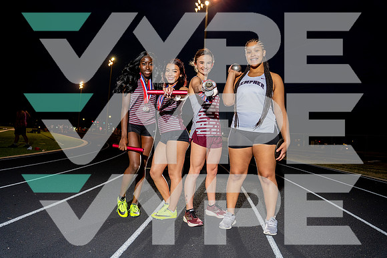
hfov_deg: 71.5
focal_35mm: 25
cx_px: 194
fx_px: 269
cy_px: 129
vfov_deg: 51.3
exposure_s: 1/200
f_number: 4
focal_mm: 25
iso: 800
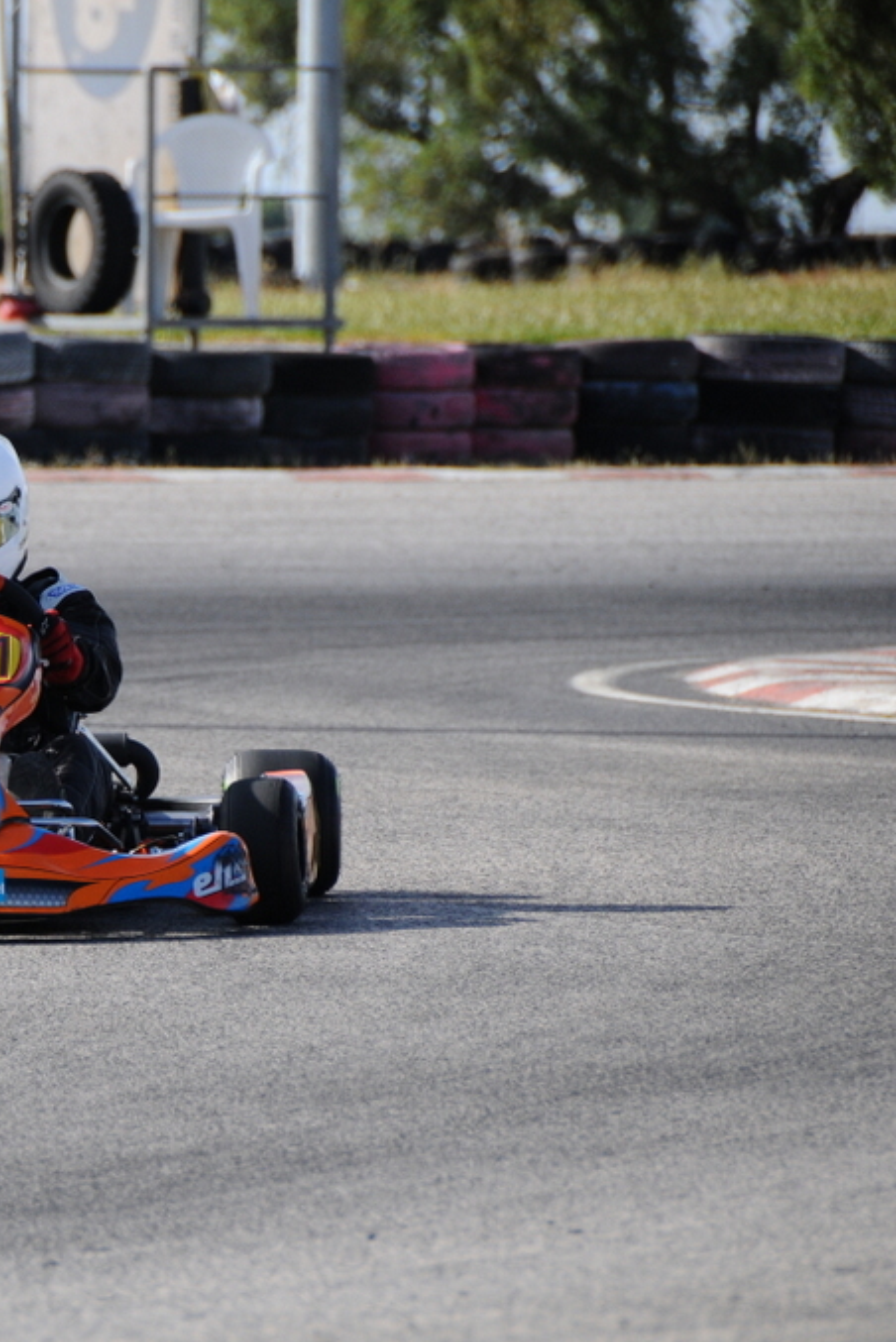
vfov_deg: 4.5
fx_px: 16893
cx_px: -79
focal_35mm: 453
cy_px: 670
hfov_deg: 3.0
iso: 400
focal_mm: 200
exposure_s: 1/1250
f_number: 5.6
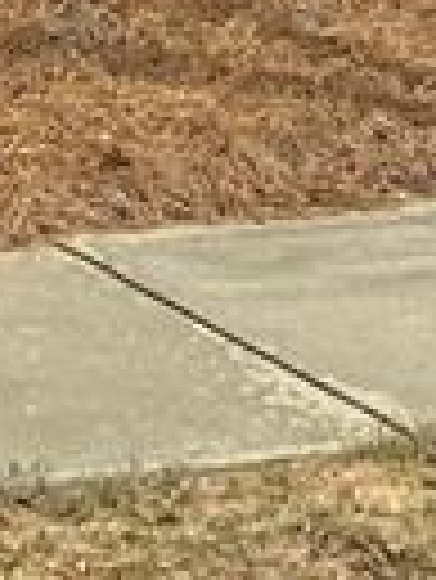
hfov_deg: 8.9
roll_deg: +3.3
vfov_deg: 10.0
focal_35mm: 155
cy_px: -1070
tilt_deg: +14.2
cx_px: -494
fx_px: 2599
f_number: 1.8
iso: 32
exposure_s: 1/3135
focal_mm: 4.25
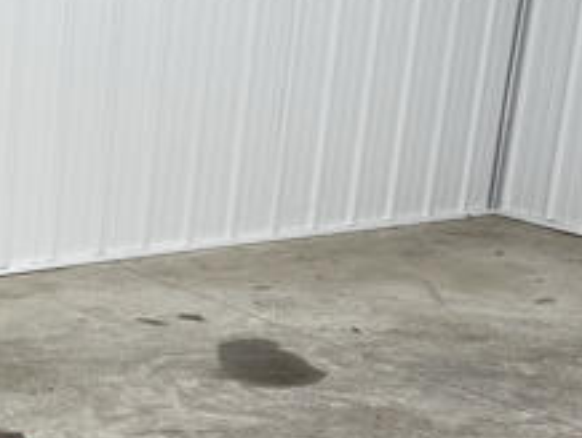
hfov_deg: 19.3
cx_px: -307
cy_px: 312
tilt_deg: -17.5
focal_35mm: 88
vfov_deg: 16.8
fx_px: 1481
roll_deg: -0.6
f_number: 1.78
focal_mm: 6.76
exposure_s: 1/120
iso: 64
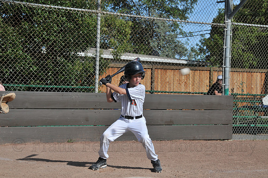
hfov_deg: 21.9
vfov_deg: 14.7
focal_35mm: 93
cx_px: 134
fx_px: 691
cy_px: 89
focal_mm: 62
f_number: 11
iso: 200
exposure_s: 1/250
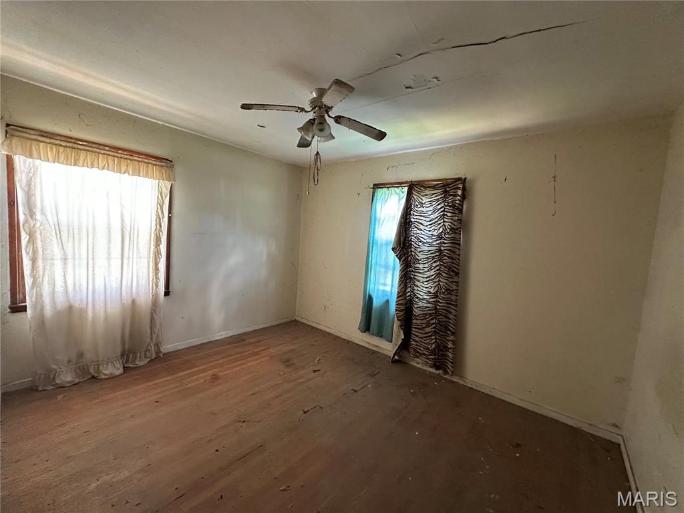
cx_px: 342
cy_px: 256
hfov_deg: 102.1
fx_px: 277
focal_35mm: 14
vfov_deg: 85.7
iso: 640
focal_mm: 2.22
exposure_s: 1/60
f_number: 2.2
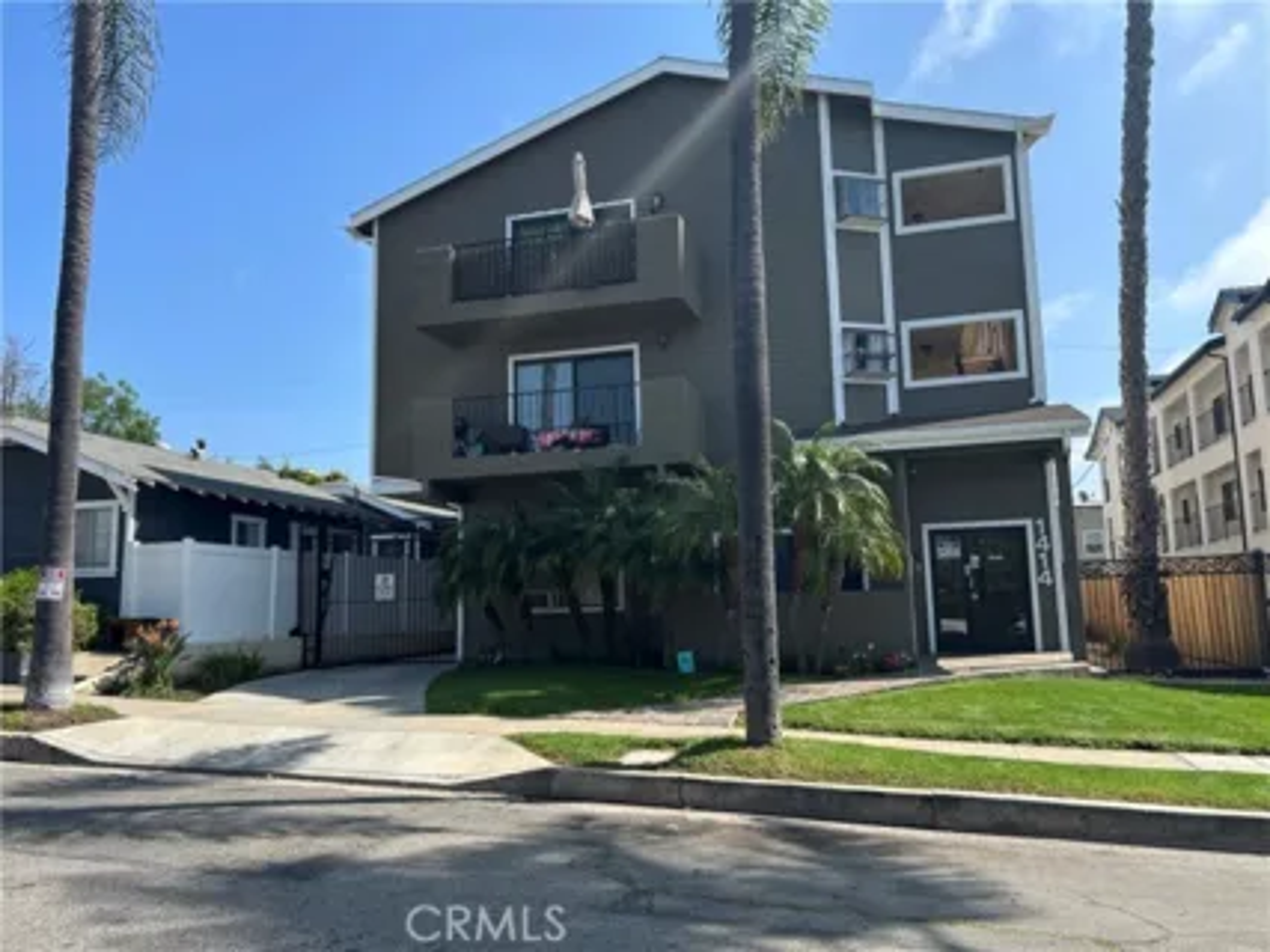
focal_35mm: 26
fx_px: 954
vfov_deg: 53.0
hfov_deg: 67.3
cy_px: 476
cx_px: 635
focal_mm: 5.7
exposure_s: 1/2632
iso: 50
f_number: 1.5
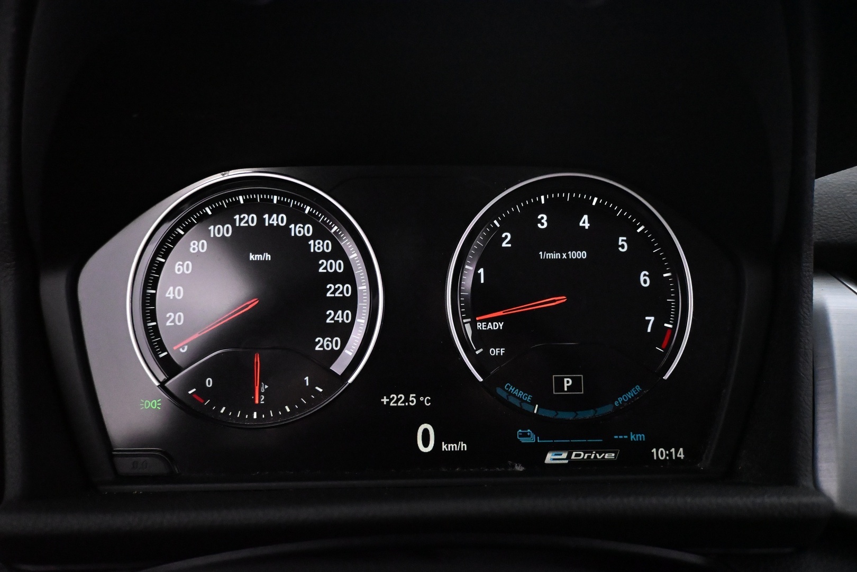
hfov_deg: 70.4
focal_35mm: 26
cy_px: 286
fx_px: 607
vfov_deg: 50.4
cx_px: 428
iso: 8000
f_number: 3.5
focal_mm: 17
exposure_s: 1/60
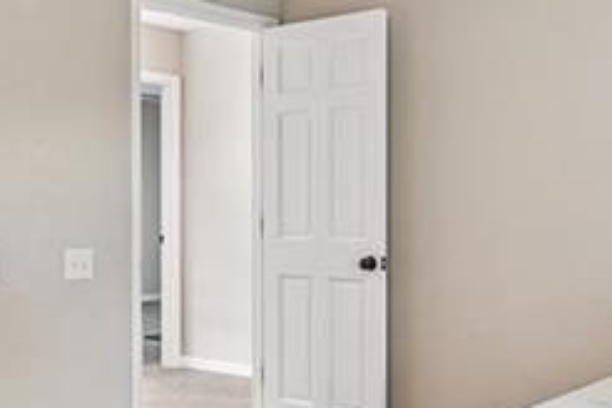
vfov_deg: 25.2
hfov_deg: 36.6
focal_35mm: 54
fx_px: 912
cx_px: 428
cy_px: 204
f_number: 8
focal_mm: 16.5
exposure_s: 1/5
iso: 800
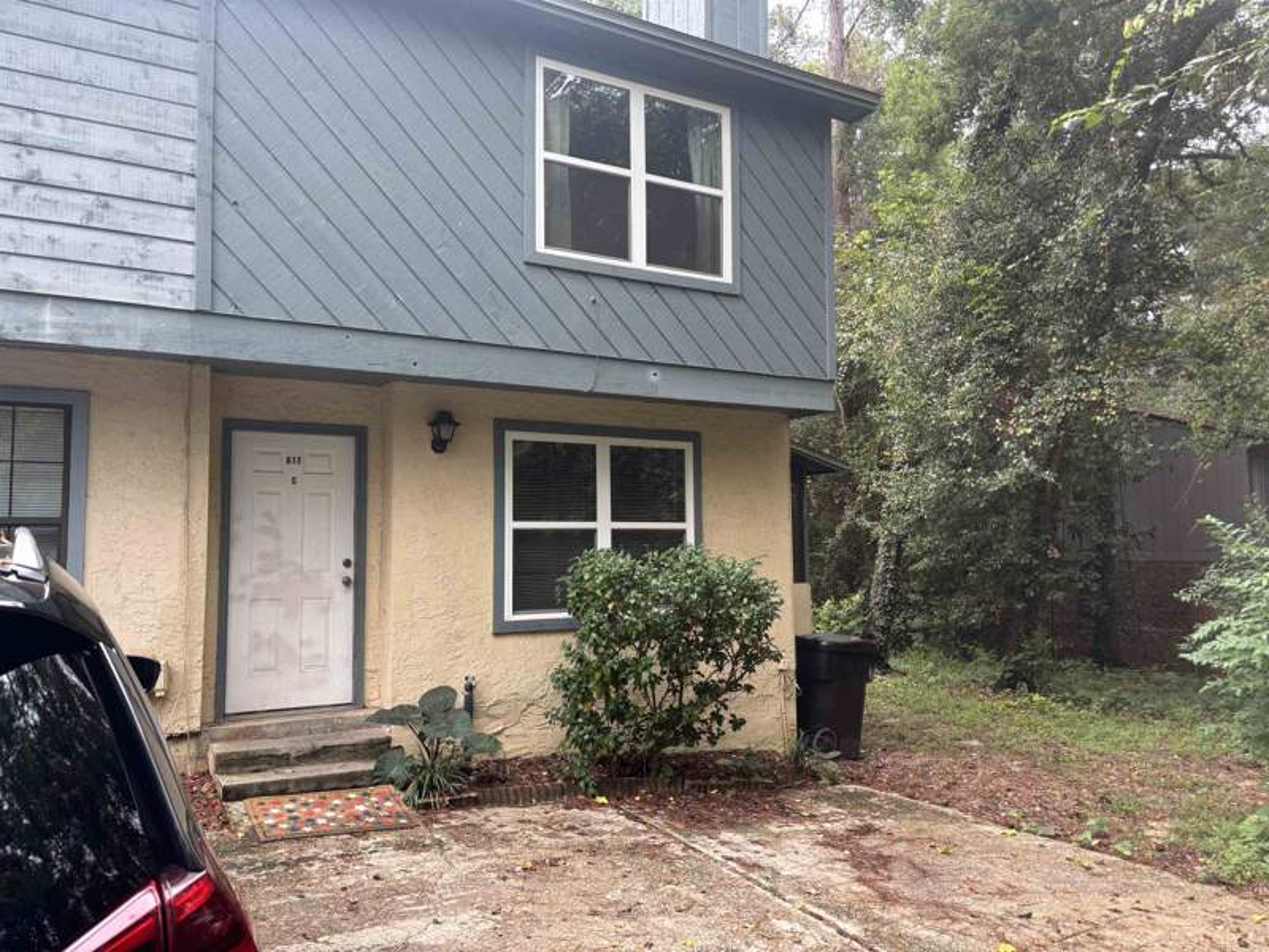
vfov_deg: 53.1
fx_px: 953
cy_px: 476
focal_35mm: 26
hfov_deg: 67.3
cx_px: 634
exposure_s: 1/174
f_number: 1.6
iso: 40
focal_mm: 5.96
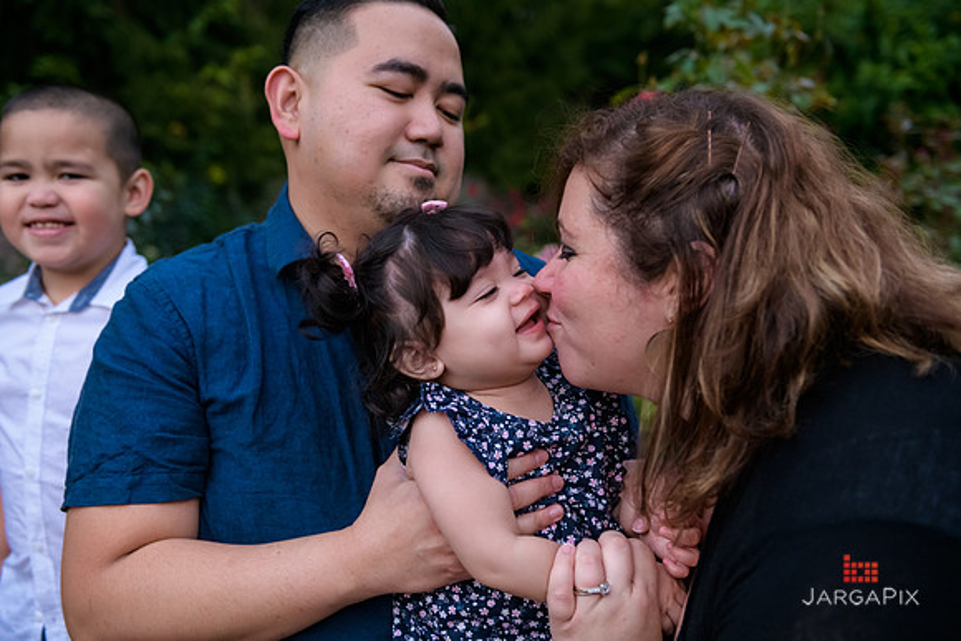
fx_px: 1068
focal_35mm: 40
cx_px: 480
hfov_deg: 48.4
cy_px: 320
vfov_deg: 33.4
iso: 1600
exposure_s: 1/125
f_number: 3.2
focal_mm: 40
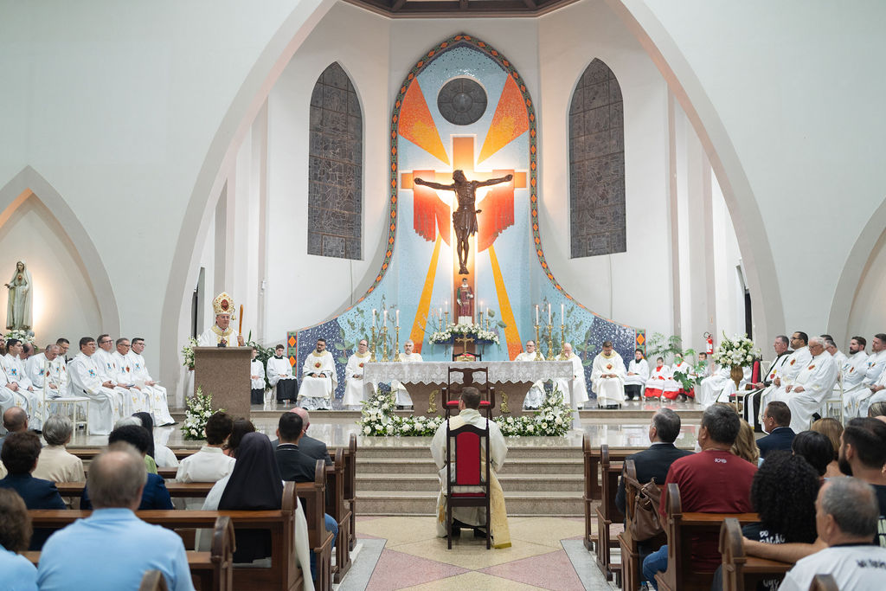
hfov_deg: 54.4
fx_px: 862
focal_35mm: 35
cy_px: 296
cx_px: 443
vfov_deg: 37.8
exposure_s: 1/160
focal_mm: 35
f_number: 2
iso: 1000
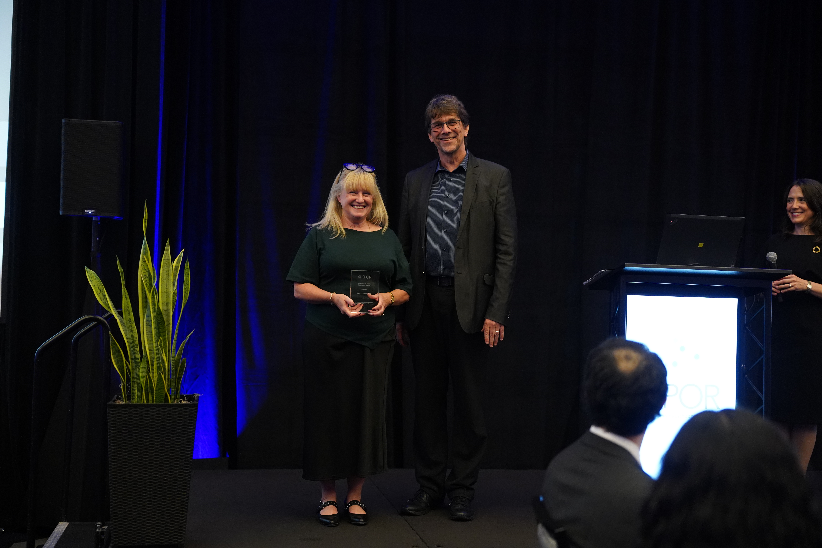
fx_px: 1005
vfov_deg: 30.5
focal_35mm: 44
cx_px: 411
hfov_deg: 44.5
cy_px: 274
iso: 4000
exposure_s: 1/250
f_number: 2
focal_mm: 44
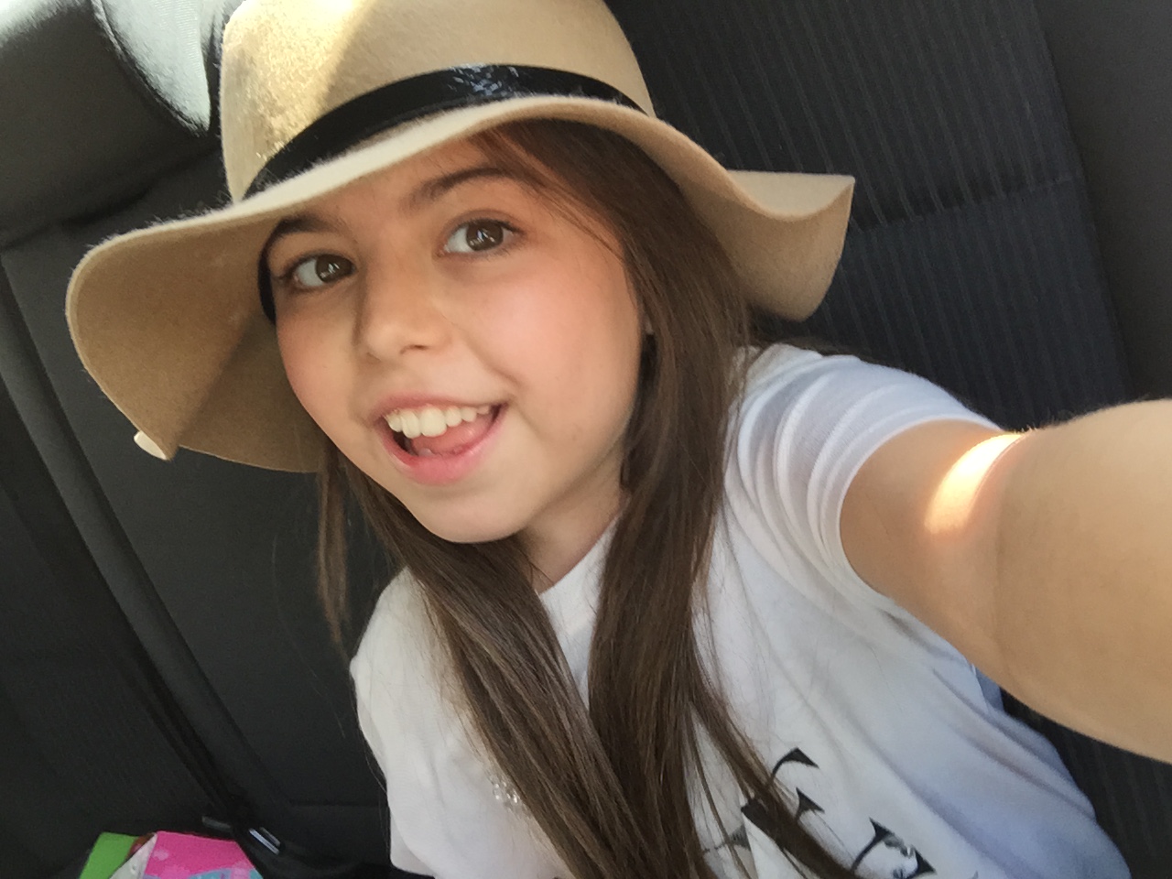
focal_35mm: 31
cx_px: 586
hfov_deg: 58.4
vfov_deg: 45.4
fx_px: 1050
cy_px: 440
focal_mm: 2.65
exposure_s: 1/60
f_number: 2.2
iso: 40
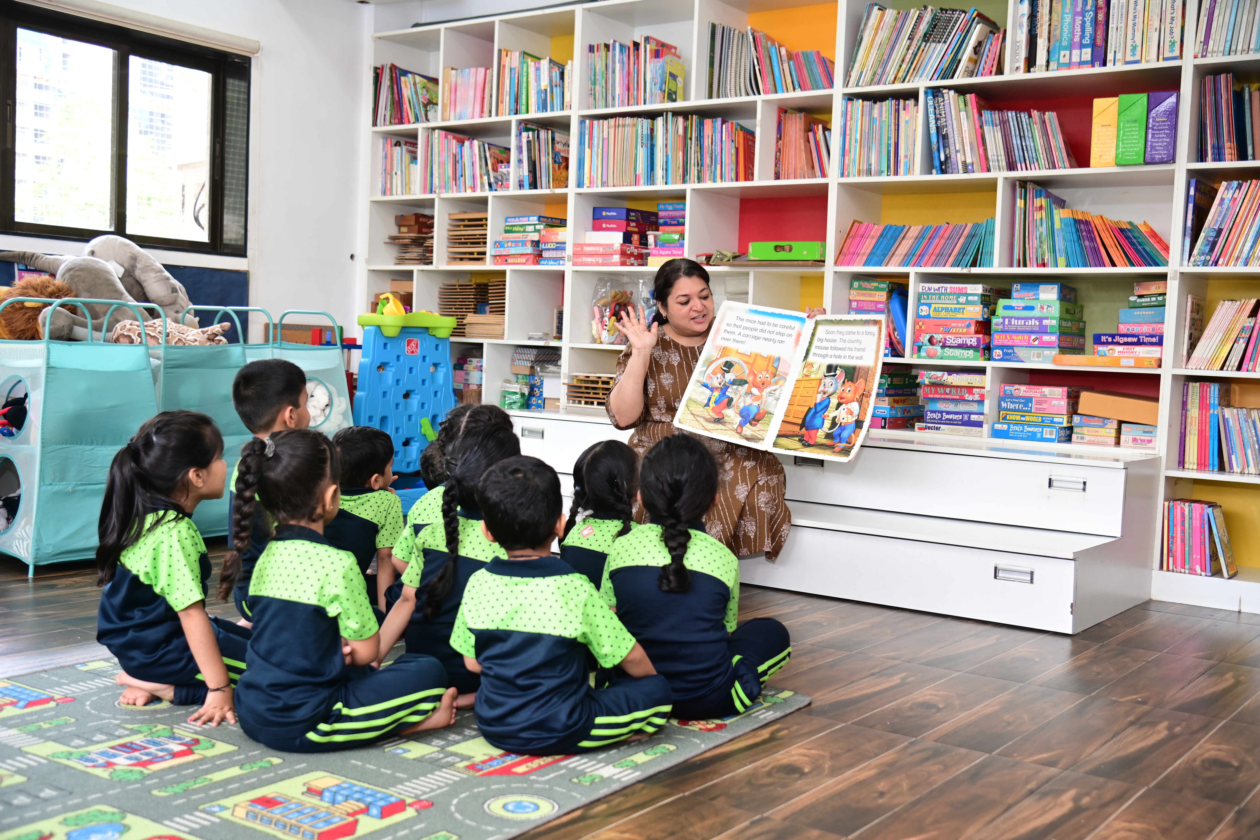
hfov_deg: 50.7
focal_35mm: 38
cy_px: 420
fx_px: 1330
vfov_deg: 35.1
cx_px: 630
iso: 1000
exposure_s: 1/160
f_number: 4
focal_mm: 38
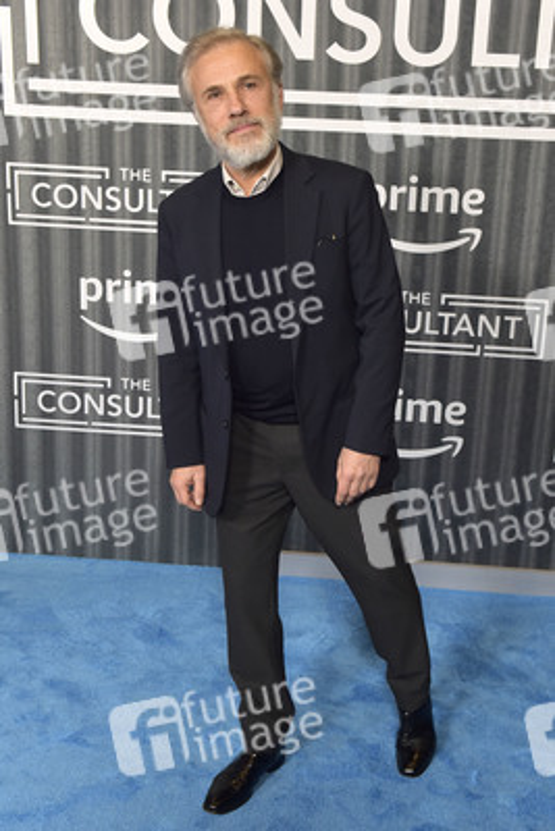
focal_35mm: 38
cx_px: 278
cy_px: 416
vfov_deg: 50.7
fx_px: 878
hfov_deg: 35.1
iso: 2500
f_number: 6.3
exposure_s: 1/250
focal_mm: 38
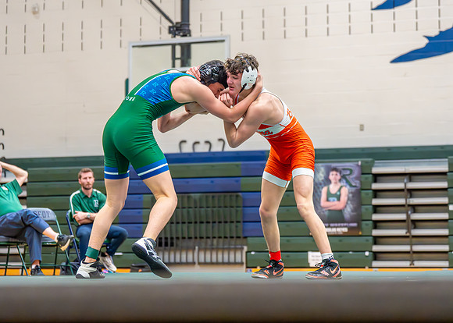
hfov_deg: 20.3
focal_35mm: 98
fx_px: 1267
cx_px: 259
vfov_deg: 14.5
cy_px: 135
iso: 6400
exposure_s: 1/1000
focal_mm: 70
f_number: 2.8
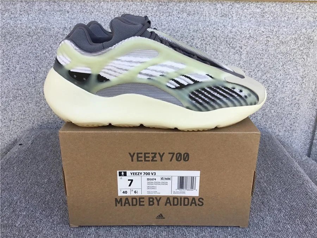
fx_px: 284
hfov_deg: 58.4
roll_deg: -0.4
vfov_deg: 45.4
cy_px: 119
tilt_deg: -21.2
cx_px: 158
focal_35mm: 31
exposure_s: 1/124
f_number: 2.4
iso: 25
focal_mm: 3.3
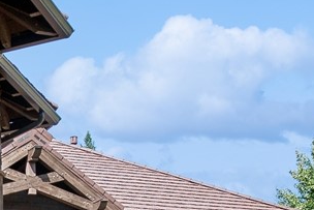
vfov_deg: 11.6
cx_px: -153
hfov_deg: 17.3
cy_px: 414
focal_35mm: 107
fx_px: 934
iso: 100
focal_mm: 10
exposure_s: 1/250
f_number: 6.3
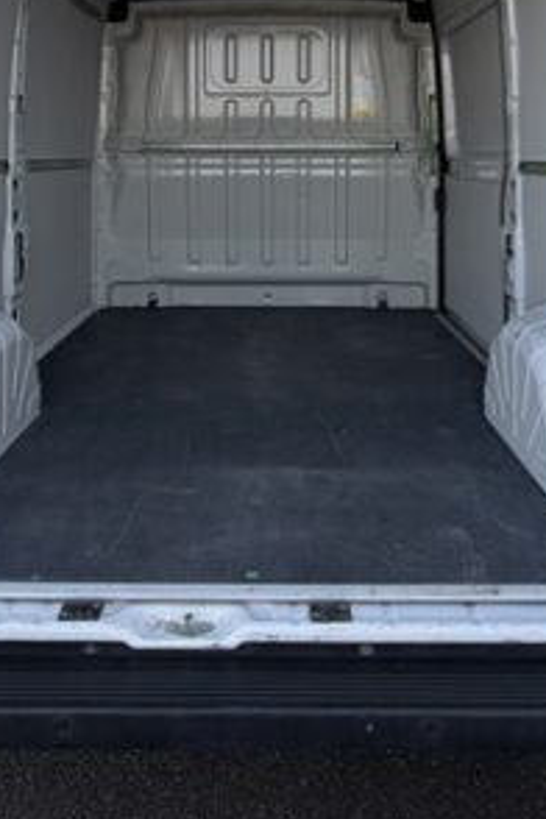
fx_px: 864
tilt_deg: -2.8
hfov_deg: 35.1
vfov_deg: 47.8
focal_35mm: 38
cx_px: 276
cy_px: 162
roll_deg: +1.5
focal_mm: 2.22
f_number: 2.2
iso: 40
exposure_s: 1/217
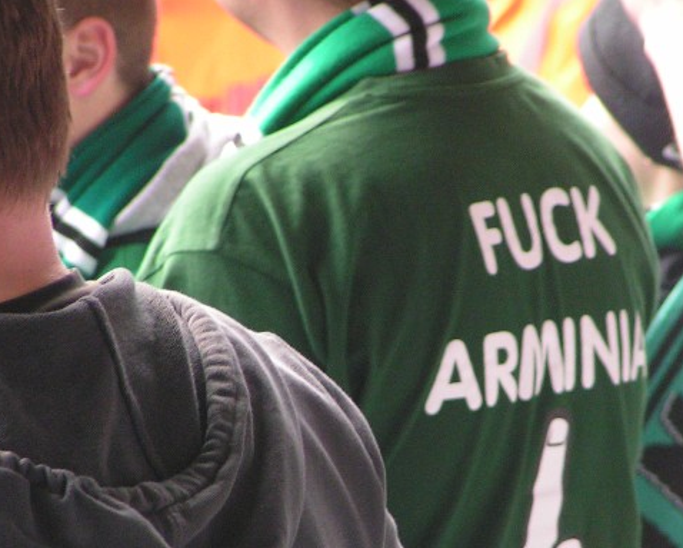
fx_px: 11226
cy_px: 382
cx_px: 394
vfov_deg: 2.8
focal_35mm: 555
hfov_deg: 3.5
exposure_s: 1/100
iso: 200
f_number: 3.5
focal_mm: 52
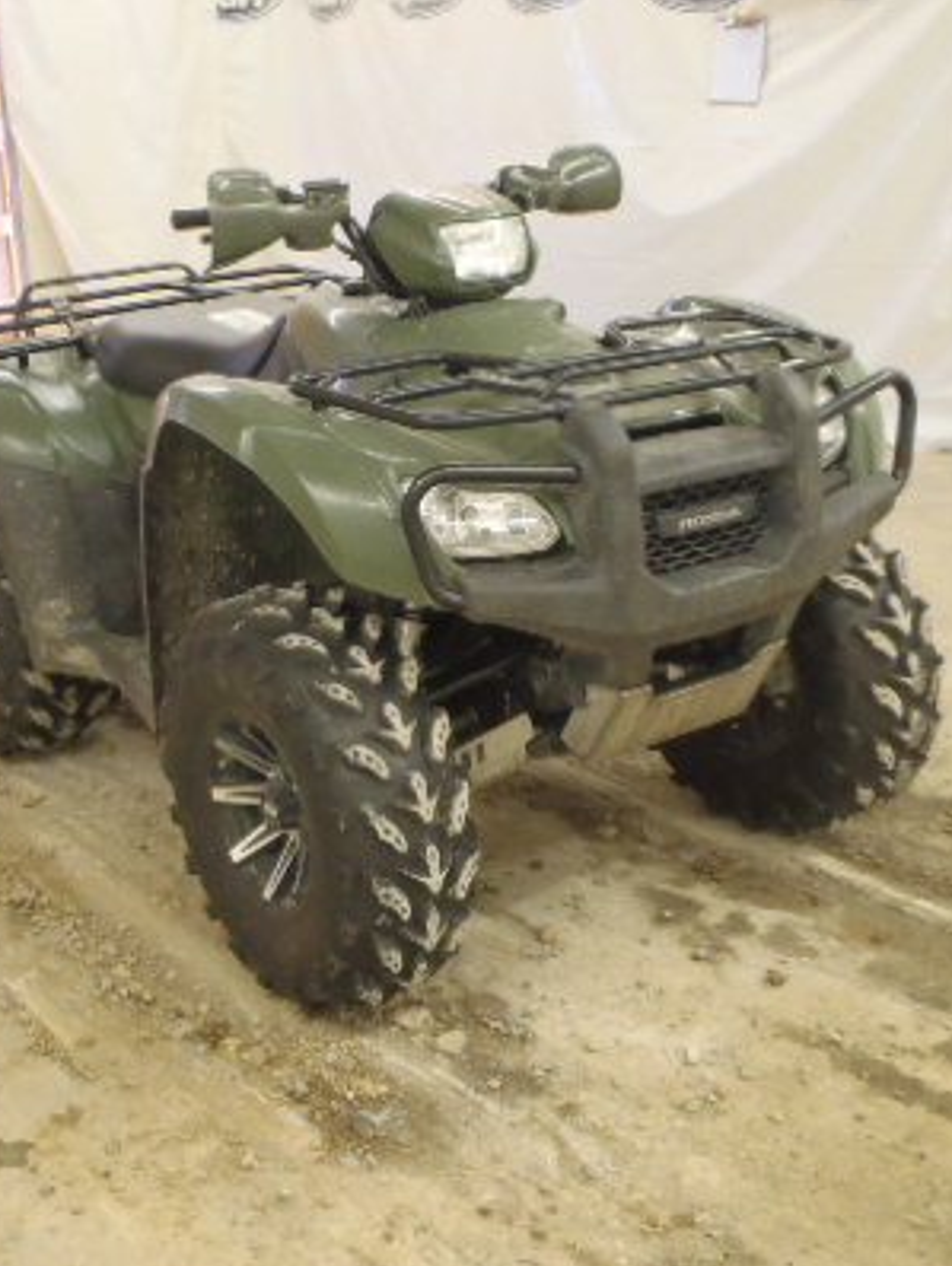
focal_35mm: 45
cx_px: 309
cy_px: 604
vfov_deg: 42.0
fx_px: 1648
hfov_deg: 31.9
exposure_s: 1/13
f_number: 3.5
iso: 200
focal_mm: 5
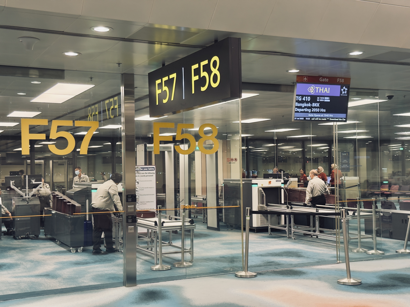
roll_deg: +0.7
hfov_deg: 39.7
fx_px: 569
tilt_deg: +1.4
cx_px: 205
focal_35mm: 48
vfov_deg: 30.3
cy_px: 154
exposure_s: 1/100
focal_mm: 6.76
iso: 320
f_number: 1.78
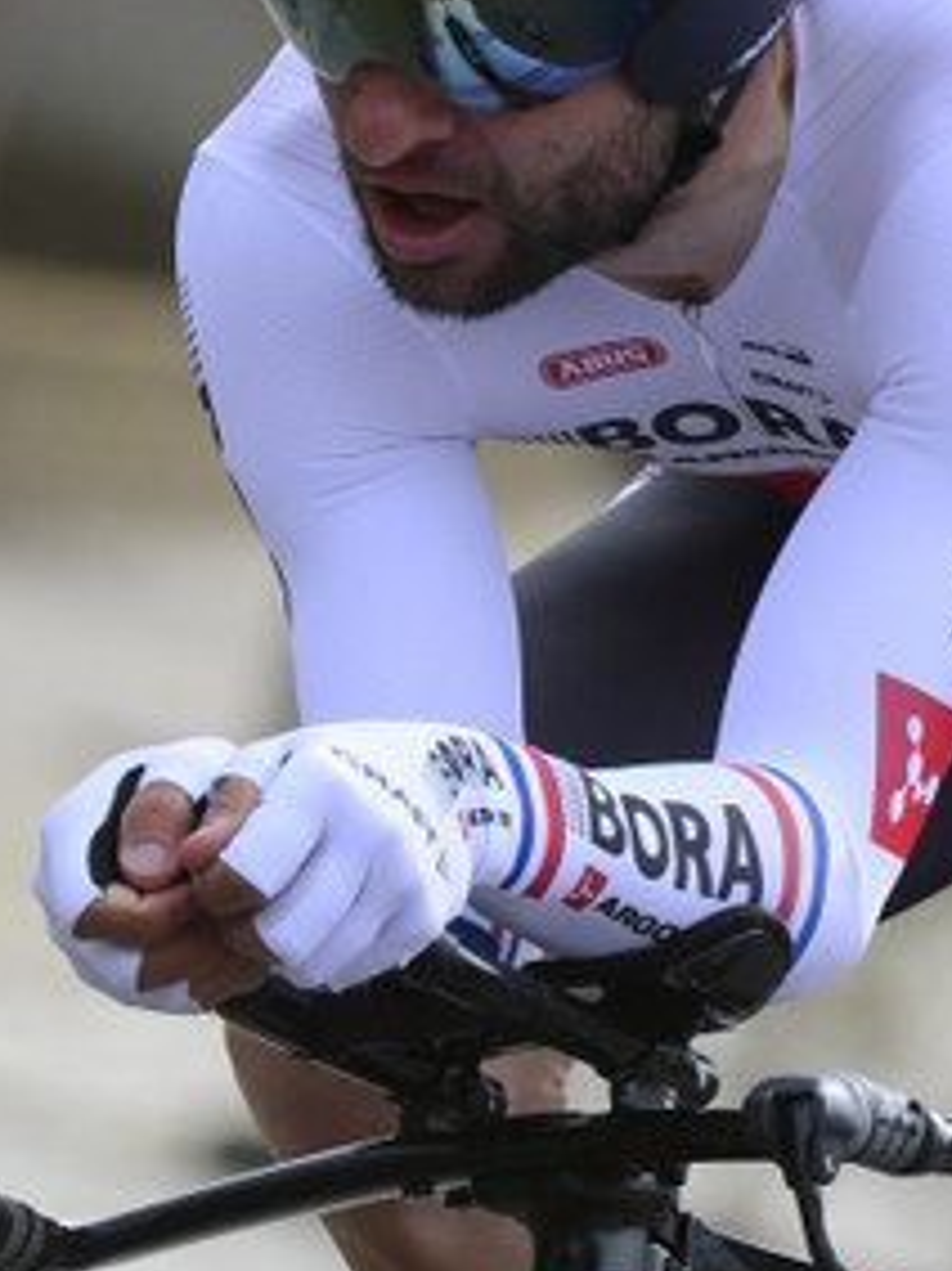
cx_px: 907
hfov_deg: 1.4
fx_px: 39853
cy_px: 431
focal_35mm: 1086
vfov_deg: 1.8
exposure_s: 1/1000
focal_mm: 400
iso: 1000
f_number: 8
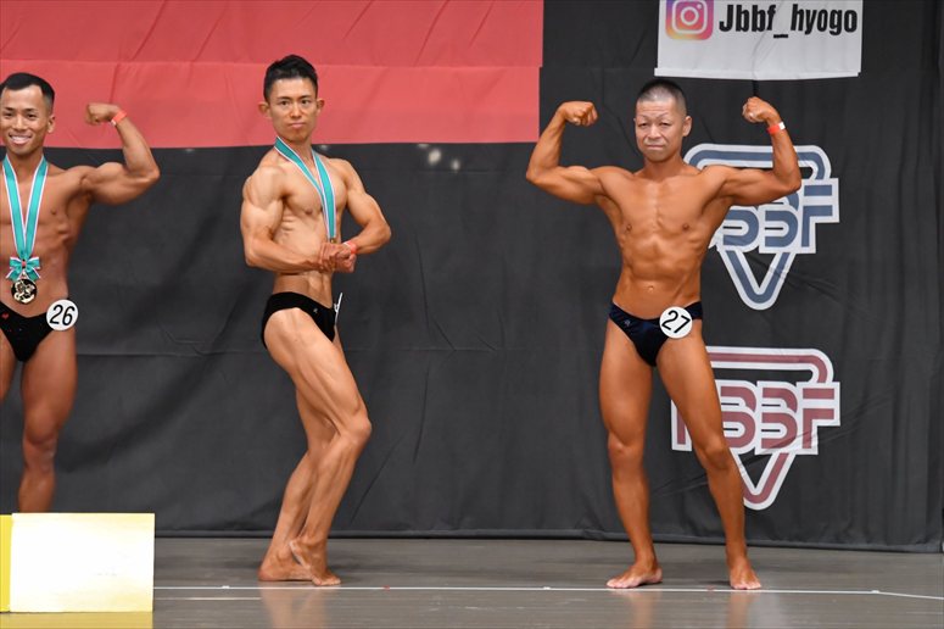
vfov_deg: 6.1
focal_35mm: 225
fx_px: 5897
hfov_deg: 9.2
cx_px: 472
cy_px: 314
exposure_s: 1/400
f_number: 5.6
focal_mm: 150
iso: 5000
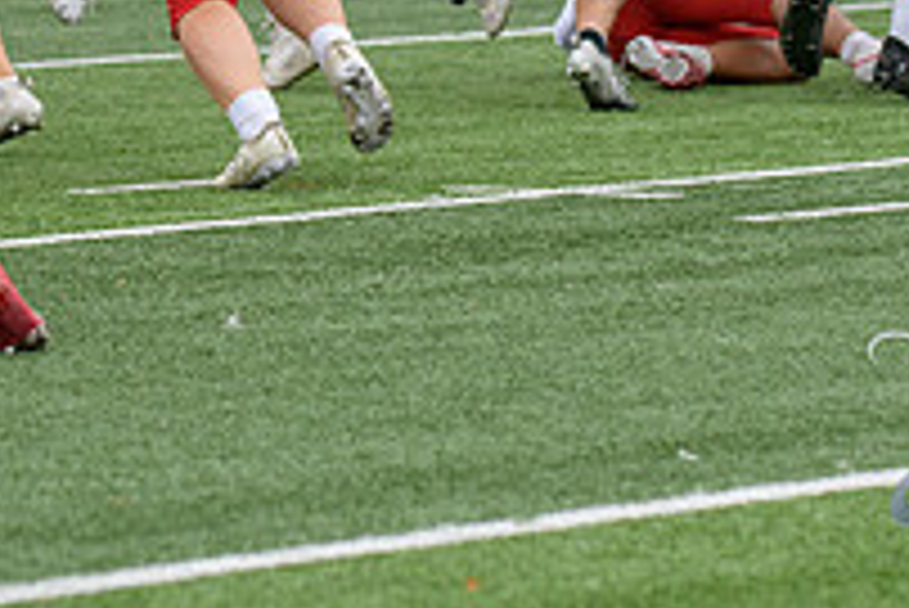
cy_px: -209
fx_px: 10511
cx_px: 45
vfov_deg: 3.3
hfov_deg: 4.9
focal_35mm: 416
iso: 360
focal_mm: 145
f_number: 3.5
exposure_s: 1/1000
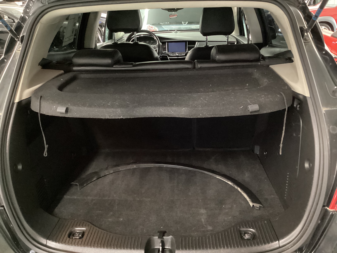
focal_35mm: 31
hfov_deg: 58.4
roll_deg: +1.1
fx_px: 302
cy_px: 126
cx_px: 168
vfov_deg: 45.4
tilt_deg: -24.3
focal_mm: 3.3
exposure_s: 1/17
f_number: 2.4
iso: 800
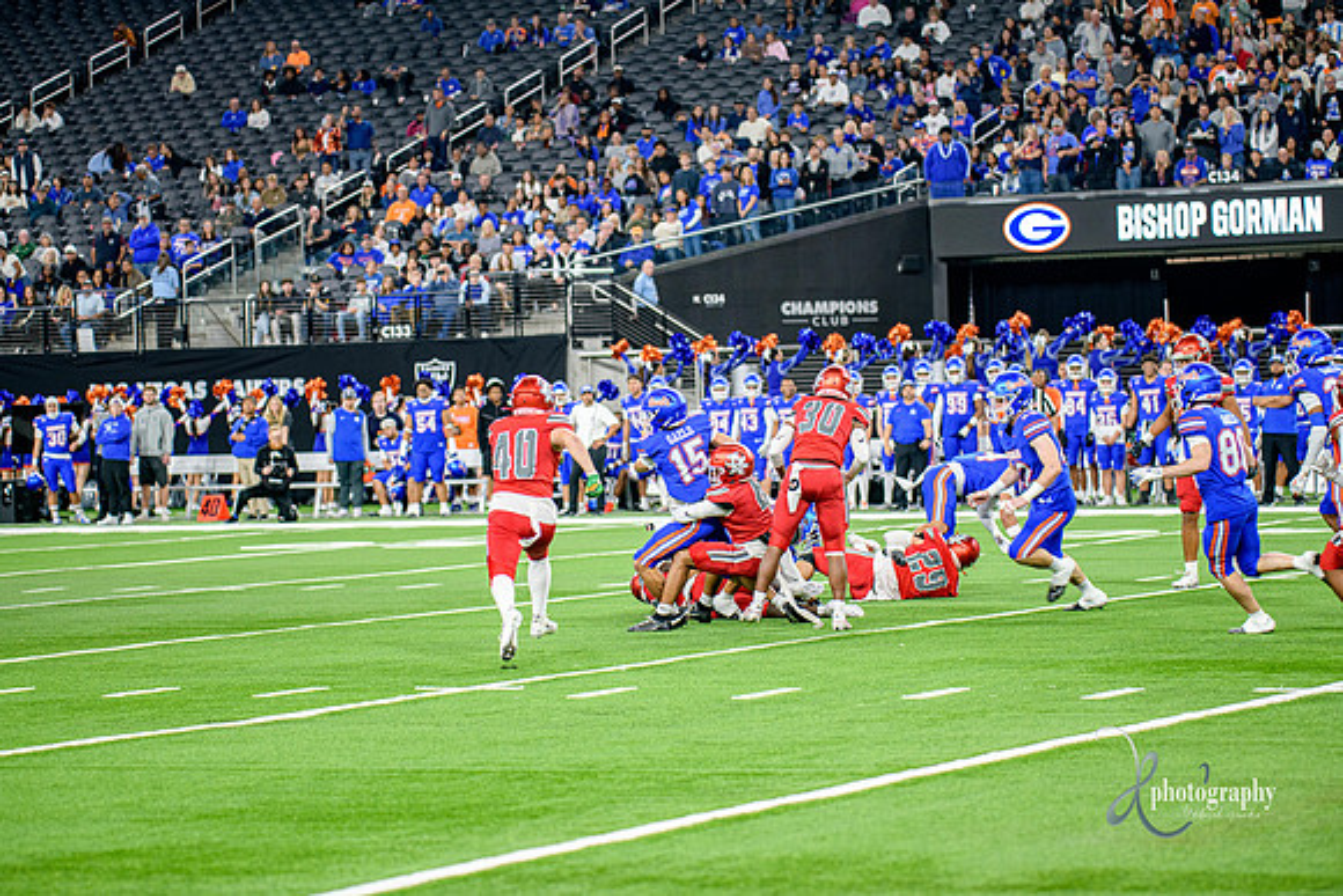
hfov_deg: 16.4
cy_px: 448
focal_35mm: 125
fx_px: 4664
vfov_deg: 11.0
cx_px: 672
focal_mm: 125
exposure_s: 1/400
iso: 1250
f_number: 2.8
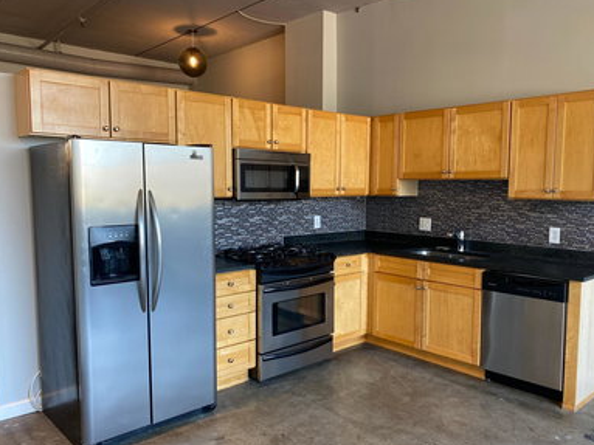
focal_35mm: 29
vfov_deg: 48.2
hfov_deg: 61.6
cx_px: 325
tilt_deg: -5.2
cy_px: 240
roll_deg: -0.7
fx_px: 497
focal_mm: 4.25
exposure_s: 1/60
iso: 125
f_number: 1.8
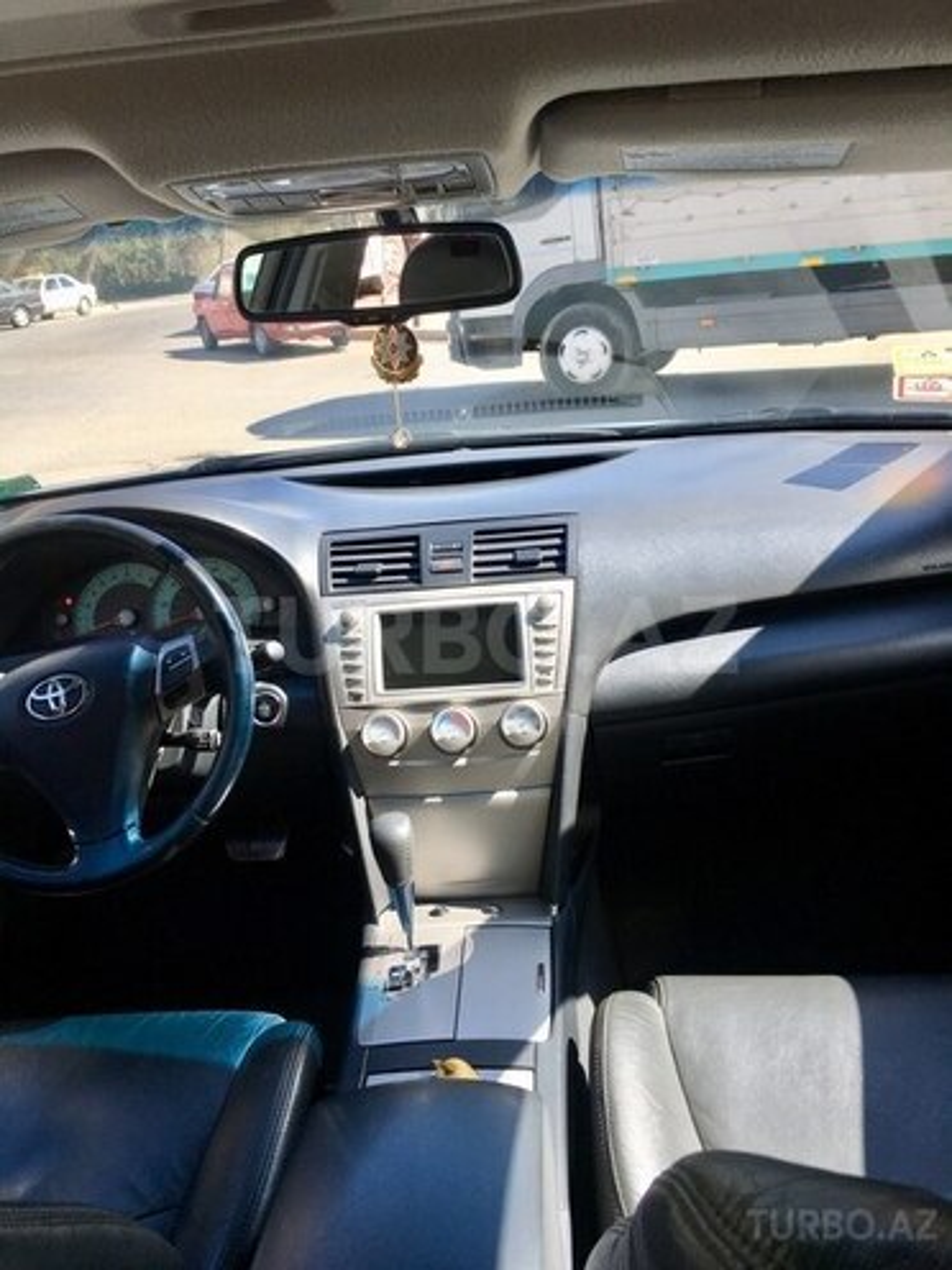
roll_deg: +4.4
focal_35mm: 29
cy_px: 635
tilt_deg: -20.3
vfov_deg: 61.7
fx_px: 1063
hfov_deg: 48.2
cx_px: 476
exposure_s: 1/283
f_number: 2.2
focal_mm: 4.15
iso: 25
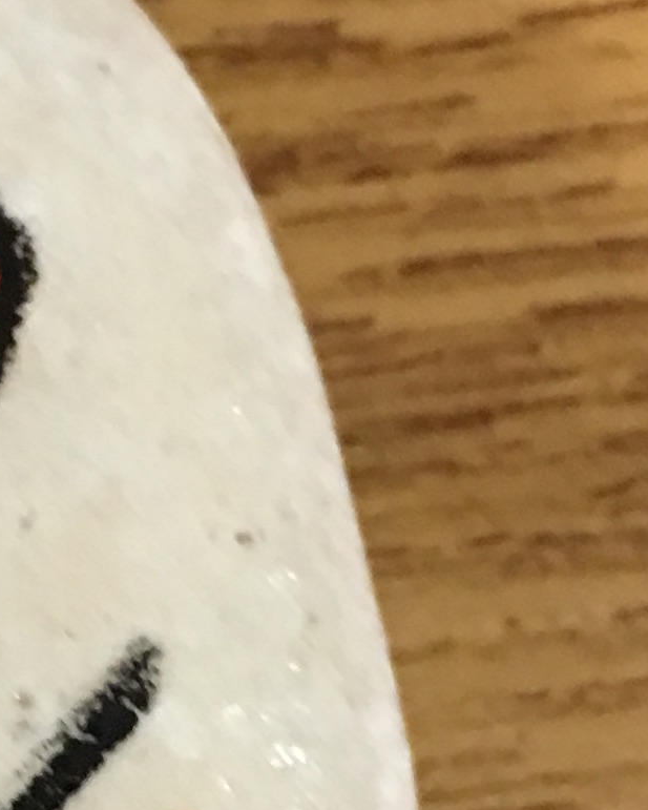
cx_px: -174
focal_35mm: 148
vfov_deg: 12.8
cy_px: 848
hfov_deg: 10.2
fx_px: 3547
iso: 64
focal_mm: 4.15
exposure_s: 1/15
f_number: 2.2
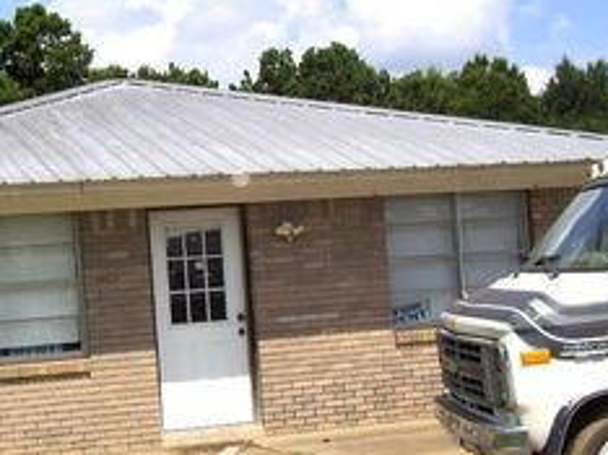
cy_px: 256
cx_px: 234
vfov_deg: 19.1
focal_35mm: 77
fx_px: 1351
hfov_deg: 25.3
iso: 80
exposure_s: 1/800
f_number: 4.8
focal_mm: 6
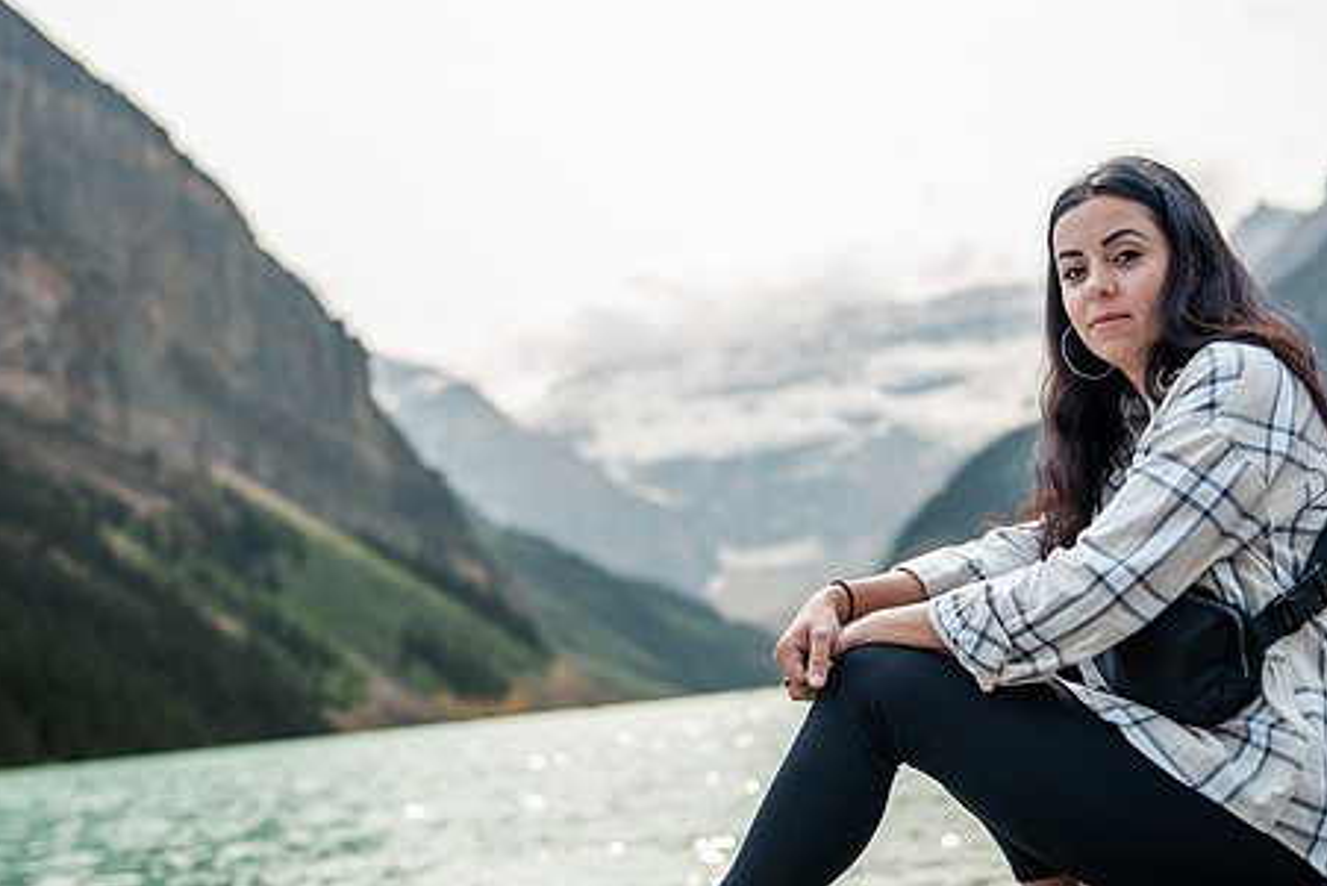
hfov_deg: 43.6
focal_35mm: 45
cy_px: 540
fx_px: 1659
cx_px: 641
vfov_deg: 29.8
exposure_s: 1/4000
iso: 200
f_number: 2
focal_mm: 35
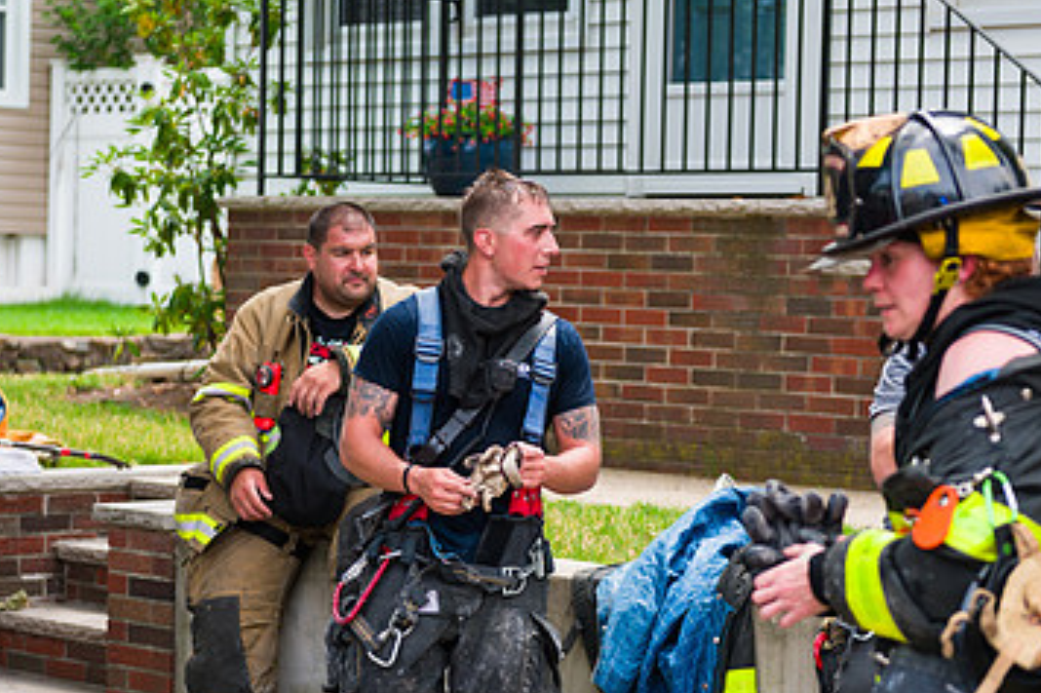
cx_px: 477
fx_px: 2919
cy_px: 430
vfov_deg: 13.5
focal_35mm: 101
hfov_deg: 20.2
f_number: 3.2
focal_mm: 62
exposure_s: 1/640
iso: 200
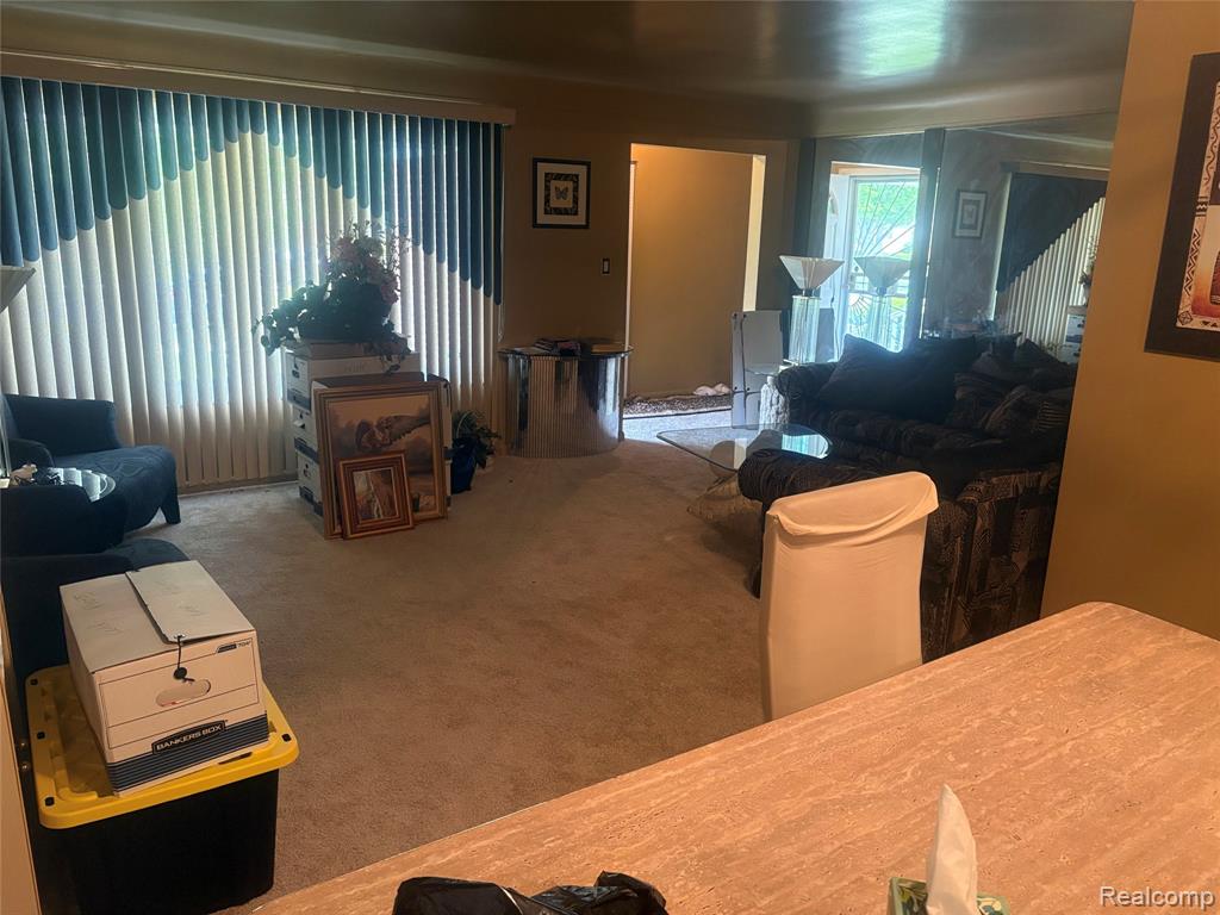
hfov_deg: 67.3
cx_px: 610
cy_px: 458
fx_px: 916
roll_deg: -1.7
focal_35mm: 26
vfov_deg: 53.1
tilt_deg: -13.7
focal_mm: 5.96
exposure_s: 1/60
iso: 320
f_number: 1.6
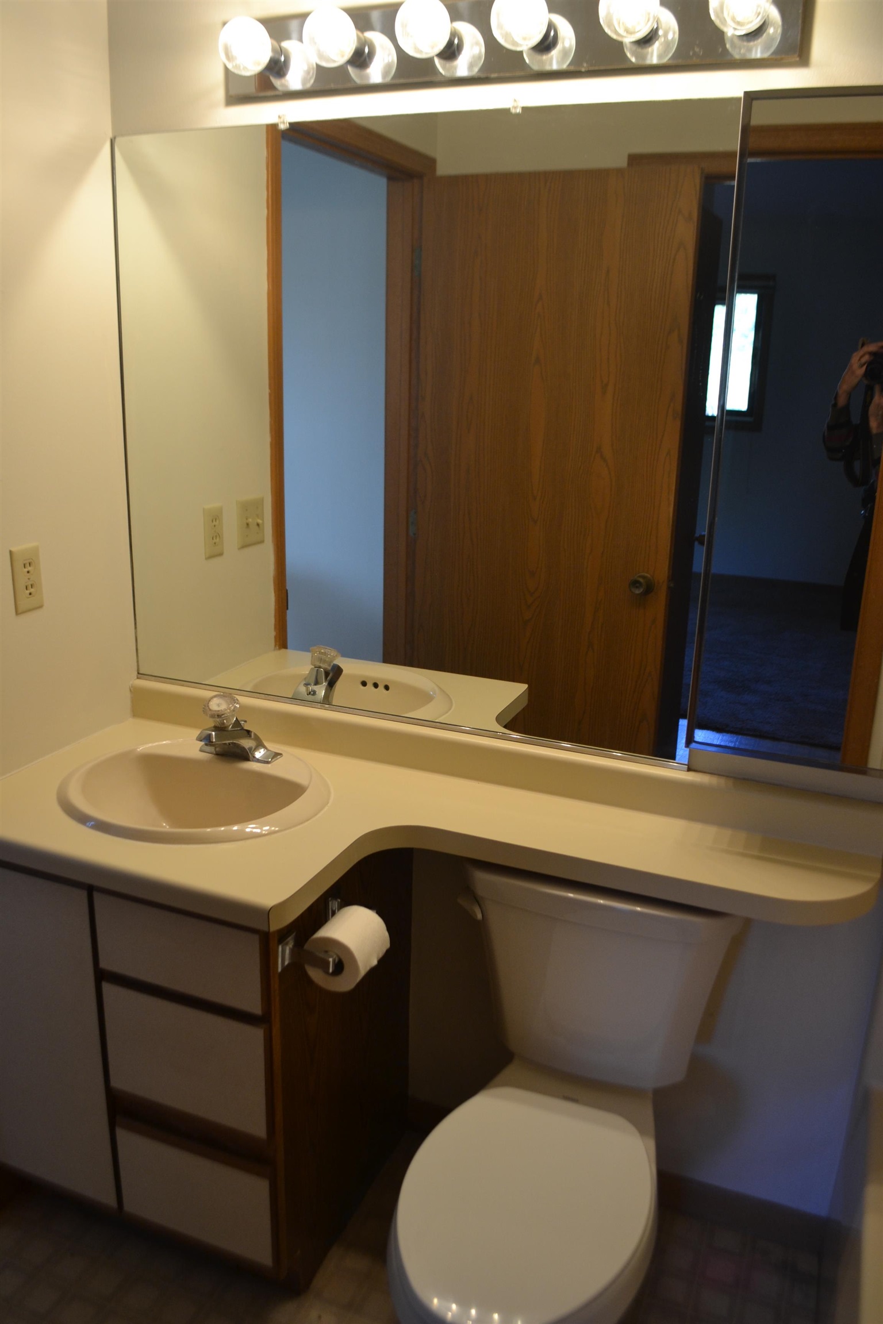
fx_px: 993
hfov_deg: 47.9
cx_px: 442
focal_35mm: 27
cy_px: 662
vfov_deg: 67.4
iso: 400
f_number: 3.5
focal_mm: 18
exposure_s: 1/60
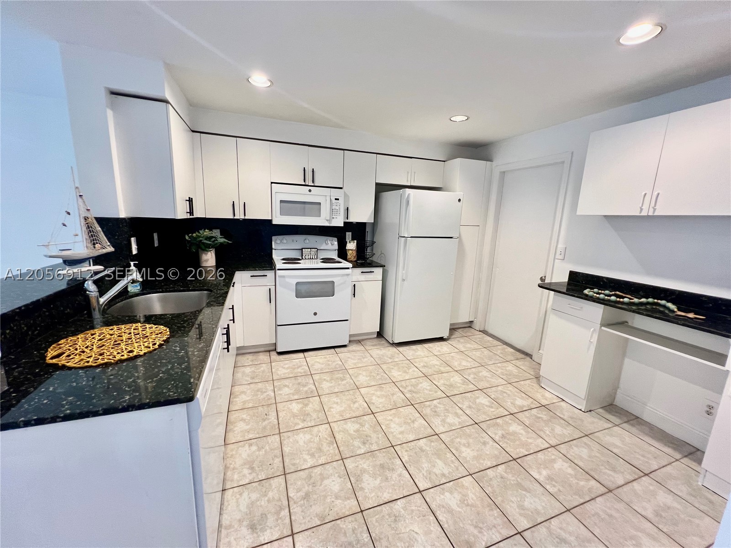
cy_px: 274
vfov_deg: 89.9
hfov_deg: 106.2
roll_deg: -2.3
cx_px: 366
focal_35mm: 13
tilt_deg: -12.2
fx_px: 275
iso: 160
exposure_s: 1/60
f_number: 1.8
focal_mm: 1.57
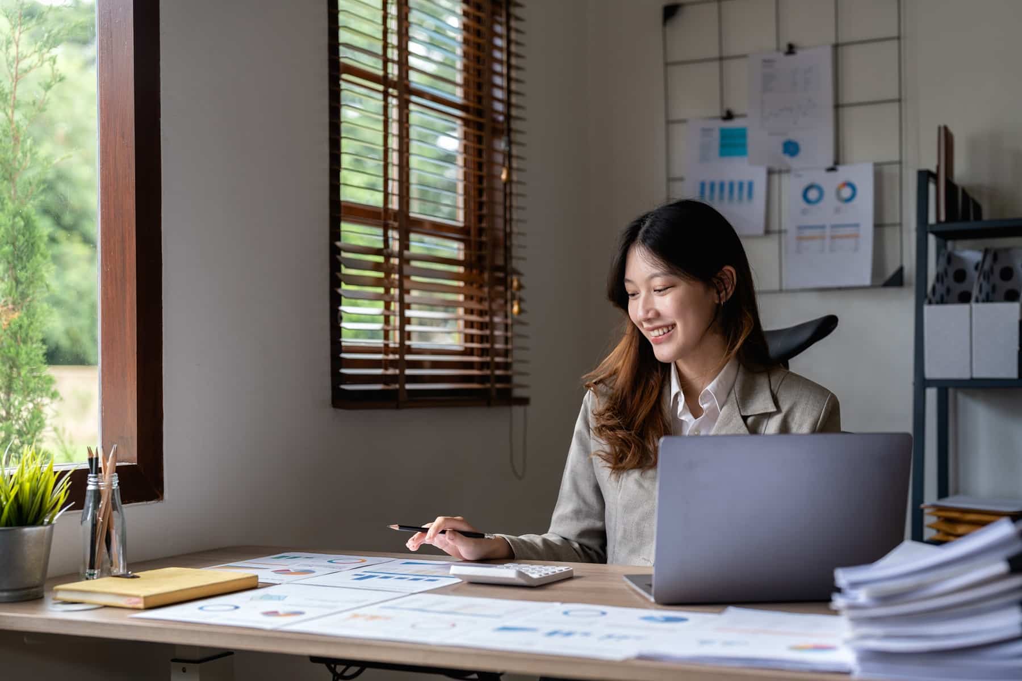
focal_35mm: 50
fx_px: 1419
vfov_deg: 27.0
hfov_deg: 39.6
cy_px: 340
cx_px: 511
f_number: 2.5
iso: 200
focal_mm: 50
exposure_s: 1/200
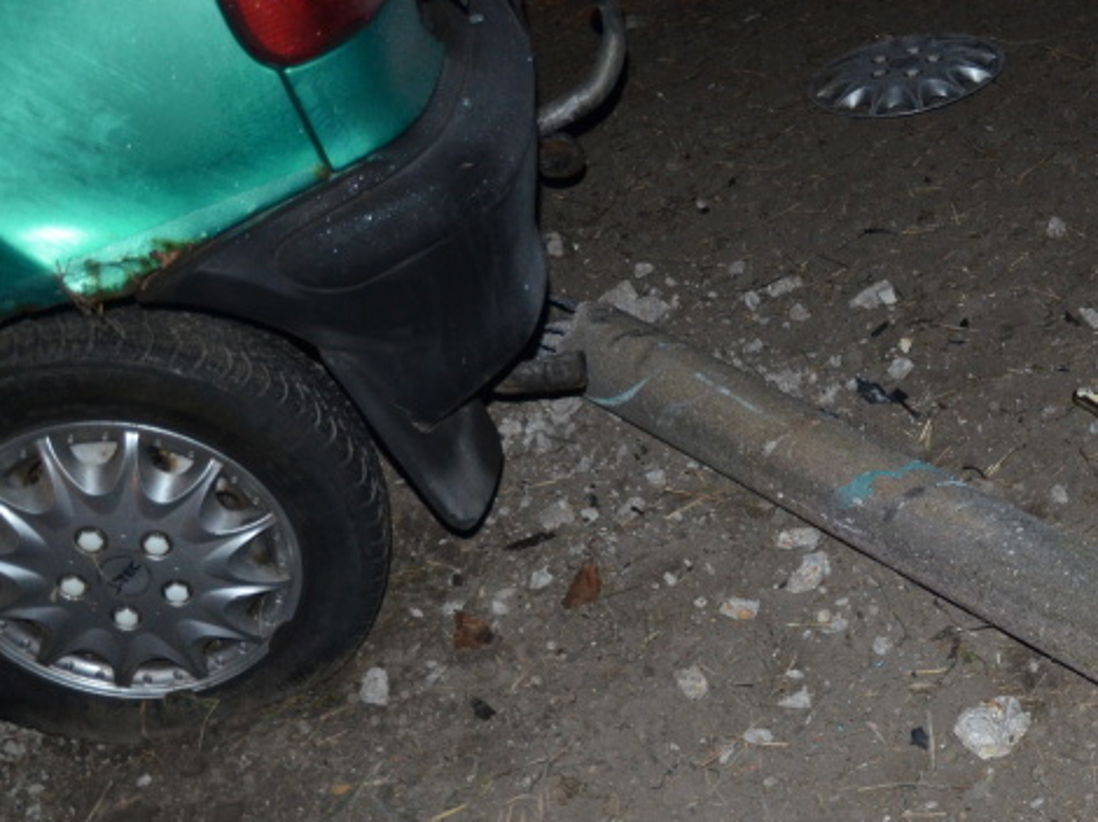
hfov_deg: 36.4
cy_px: 703
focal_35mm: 49
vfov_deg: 28.7
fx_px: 1553
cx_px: 995
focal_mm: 16
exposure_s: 1/60
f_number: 3.5
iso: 800
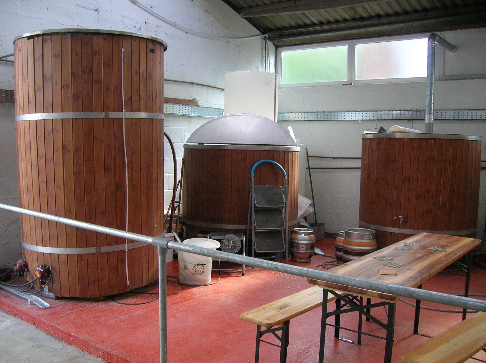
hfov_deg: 54.0
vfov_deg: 41.7
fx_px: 477
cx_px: 243
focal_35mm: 34
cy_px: 182
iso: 50
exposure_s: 1/41.2
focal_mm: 5.7
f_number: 2.9
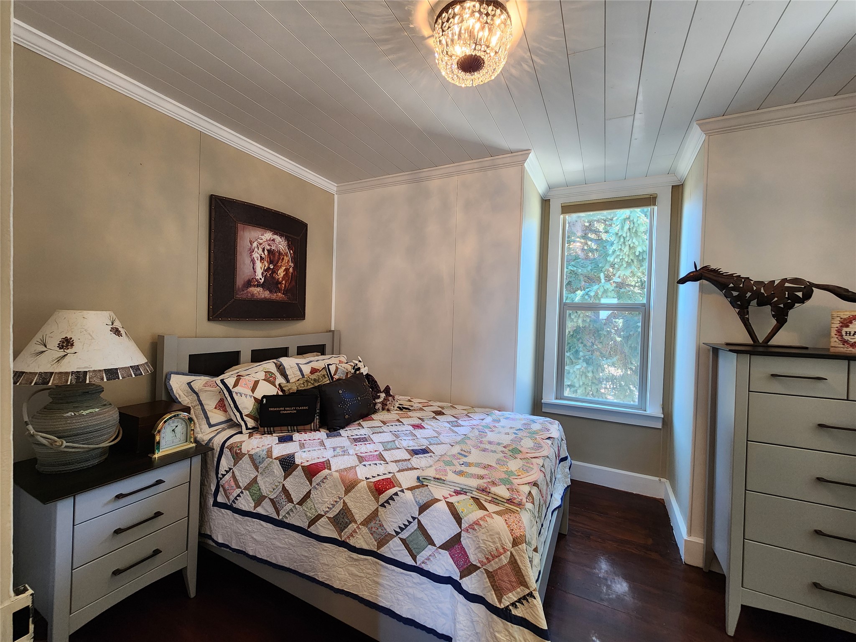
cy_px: 321
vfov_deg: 89.9
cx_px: 428
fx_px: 321
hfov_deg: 106.2
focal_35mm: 13
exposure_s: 1/60
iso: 250
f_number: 2.2
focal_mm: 2.2
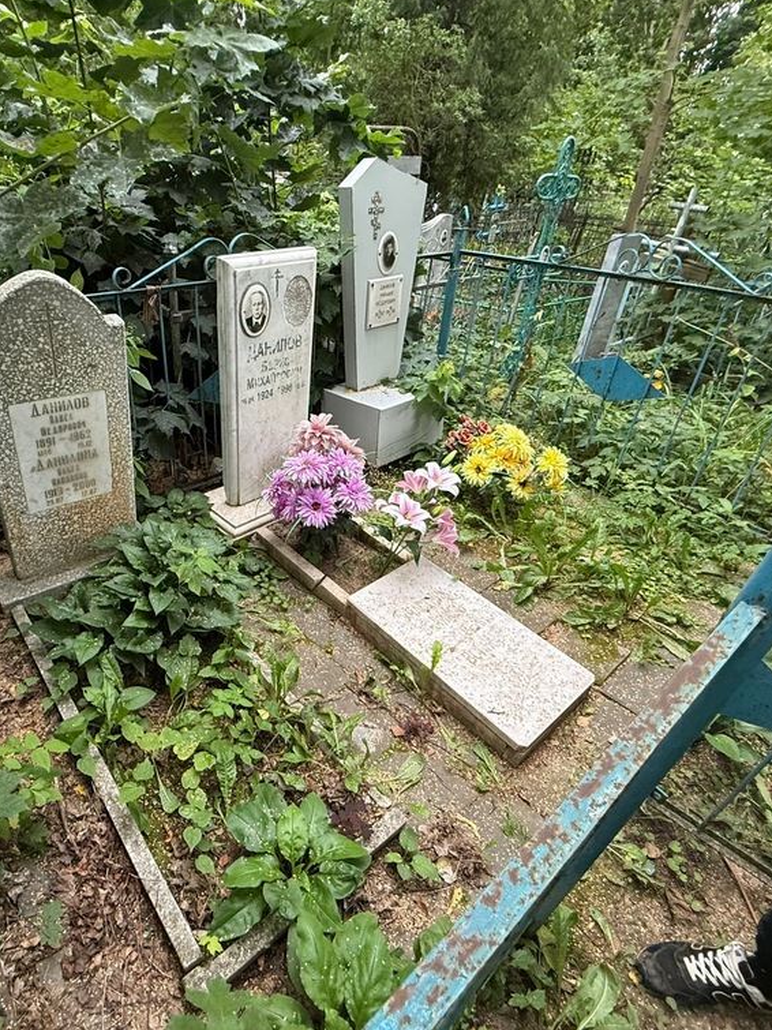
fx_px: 565
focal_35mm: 19
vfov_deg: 84.7
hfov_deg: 67.4
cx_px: 280
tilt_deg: -36.3
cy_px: 509
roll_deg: +3.5
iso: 320
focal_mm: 2.22
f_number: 2.2
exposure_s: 1/99
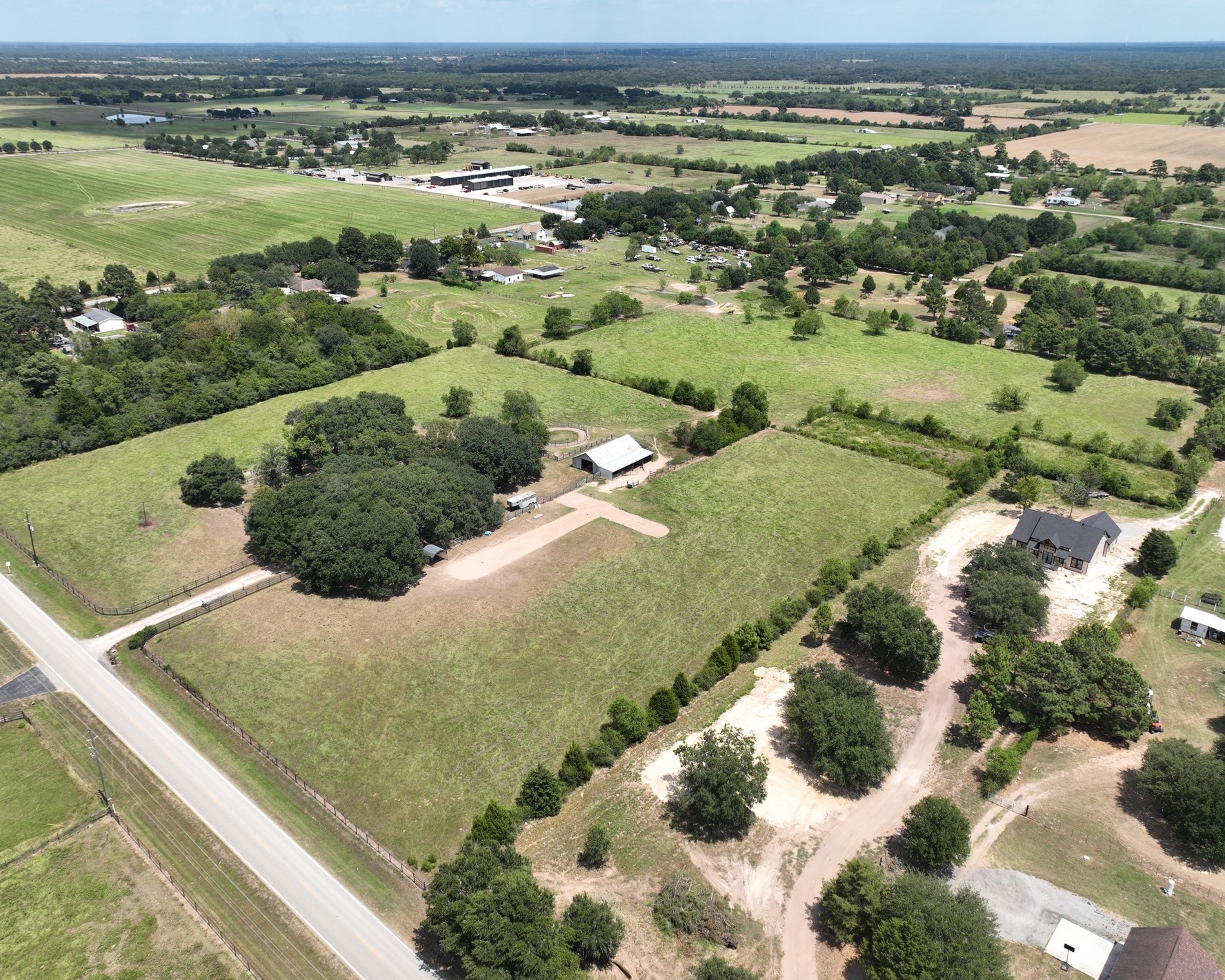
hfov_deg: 64.1
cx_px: 615
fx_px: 979
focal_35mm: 27
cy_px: 468
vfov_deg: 53.2
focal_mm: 12.29
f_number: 2.8
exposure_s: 1/1600
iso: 100
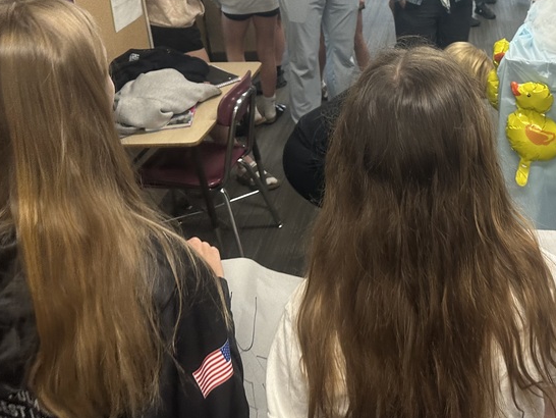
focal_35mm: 45
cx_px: 493
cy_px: 65
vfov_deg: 31.1
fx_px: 723
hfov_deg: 39.3
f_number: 1.78
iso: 160
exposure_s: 1/120
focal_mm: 6.86
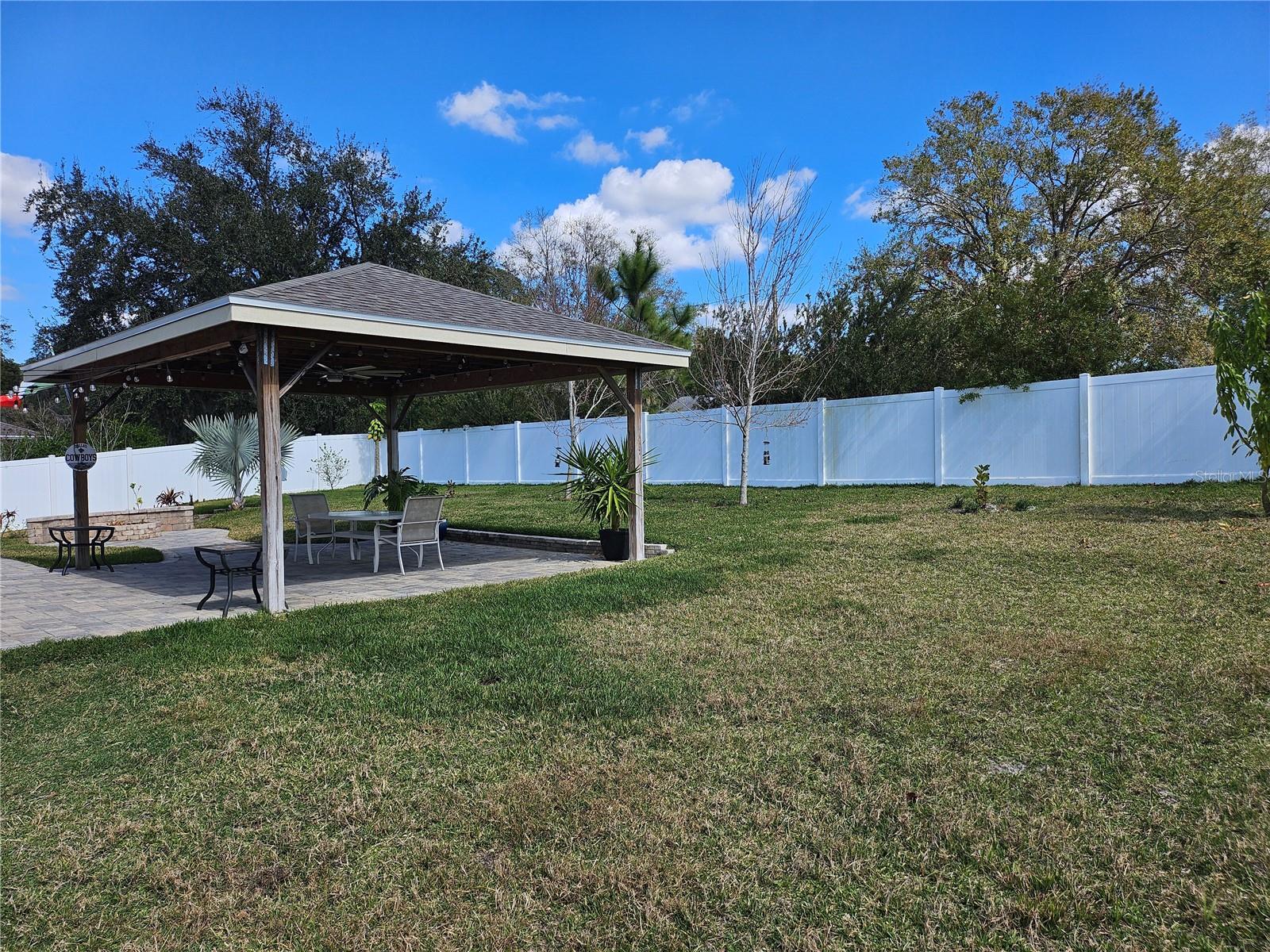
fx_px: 881
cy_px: 476
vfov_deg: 56.8
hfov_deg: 71.6
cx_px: 635
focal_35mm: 24
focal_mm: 5
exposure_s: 1/3109
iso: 50
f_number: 1.8
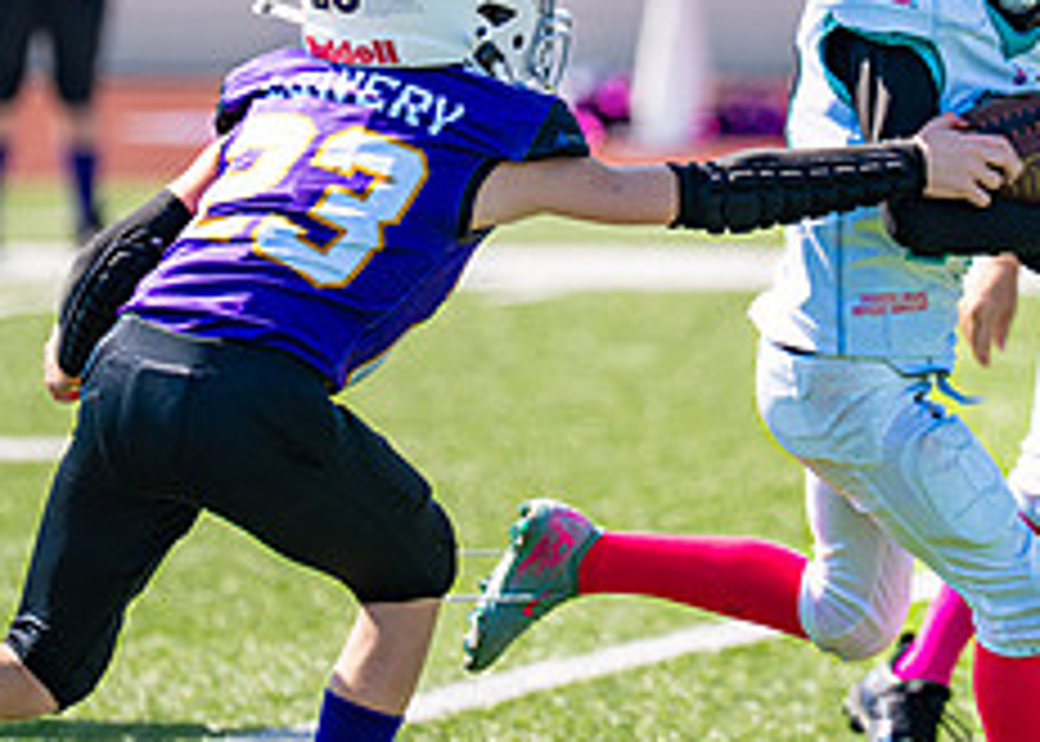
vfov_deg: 2.9
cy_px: 144
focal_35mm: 495
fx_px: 14621
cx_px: 766
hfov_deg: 4.1
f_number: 2.8
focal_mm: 164
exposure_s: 1/1250
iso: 100
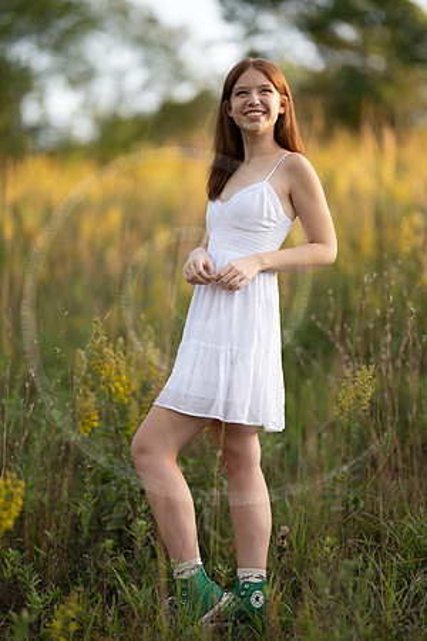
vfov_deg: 23.9
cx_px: 214
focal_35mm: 85
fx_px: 1512
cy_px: 320
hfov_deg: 16.1
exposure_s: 1/1600
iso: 100
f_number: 1.2
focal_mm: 85
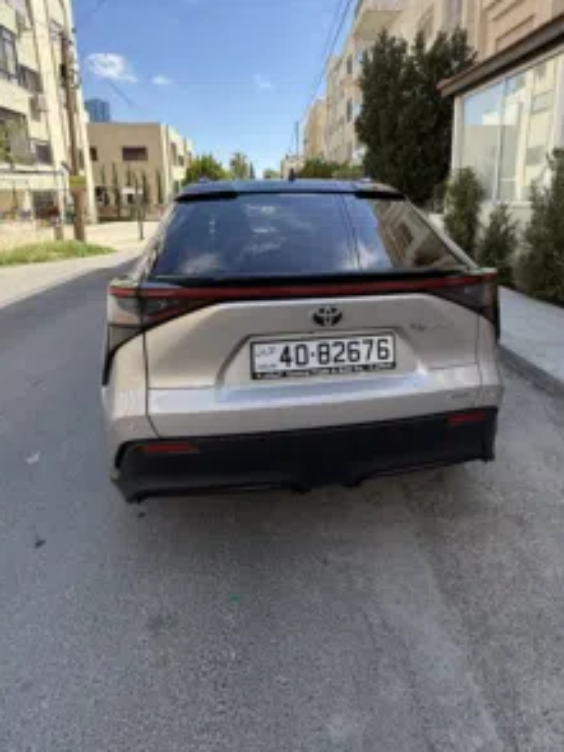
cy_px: 288
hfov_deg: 68.4
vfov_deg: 83.3
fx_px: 413
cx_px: 316
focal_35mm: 19
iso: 64
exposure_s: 1/928
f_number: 2.2
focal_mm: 2.22
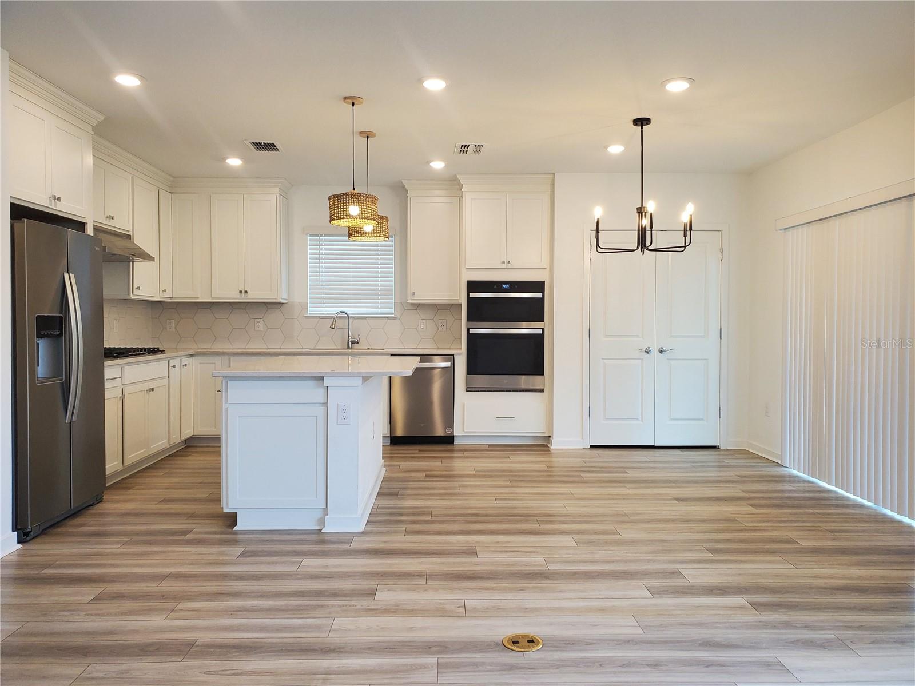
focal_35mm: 26
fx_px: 687
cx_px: 458
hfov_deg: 67.3
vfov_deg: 53.1
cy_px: 343
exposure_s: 1/120
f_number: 2.4
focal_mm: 4.3
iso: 160
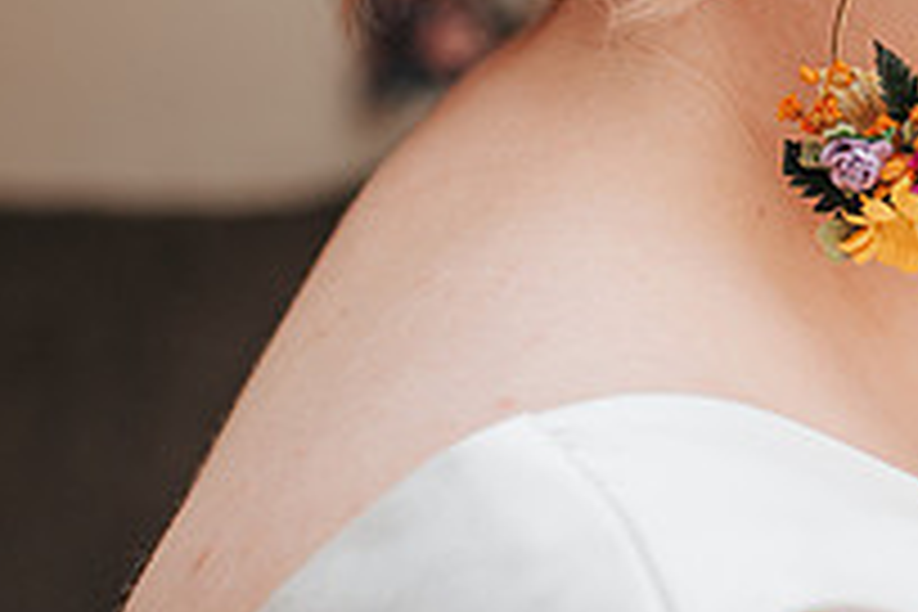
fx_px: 2550
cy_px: 128
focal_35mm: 100
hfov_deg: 19.8
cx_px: 927
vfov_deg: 13.6
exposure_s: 1/160
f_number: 4
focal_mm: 35
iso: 640
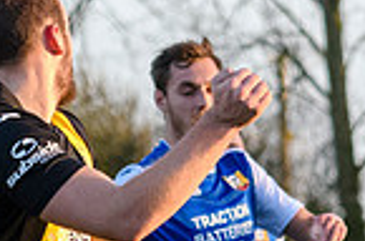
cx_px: 455
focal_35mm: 709
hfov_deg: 2.9
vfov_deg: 1.9
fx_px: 7173
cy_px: 383
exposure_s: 1/2000
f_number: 4
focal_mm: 82
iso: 2000
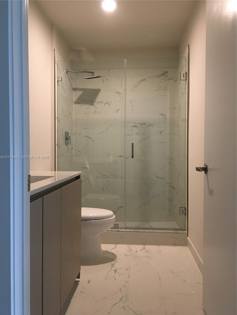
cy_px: 158
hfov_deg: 48.2
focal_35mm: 29
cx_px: 118
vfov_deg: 61.7
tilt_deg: -1.1
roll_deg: -1.5
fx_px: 265
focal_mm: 4.15
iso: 125
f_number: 2.2
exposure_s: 1/30
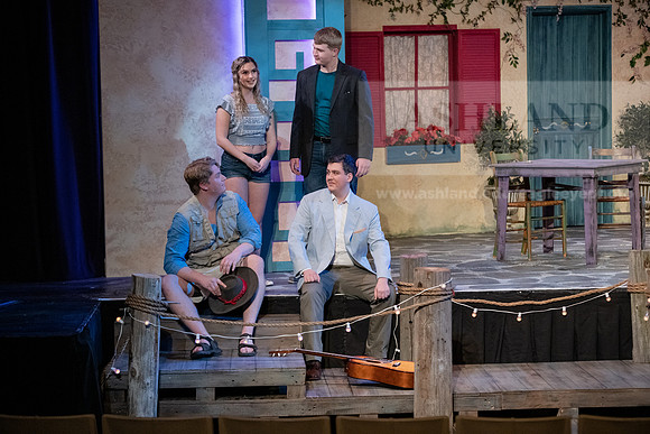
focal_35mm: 105
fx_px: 1896
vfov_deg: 13.0
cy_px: 217
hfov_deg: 19.5
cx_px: 325
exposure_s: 1/250
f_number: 3.2
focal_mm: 105
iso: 4000
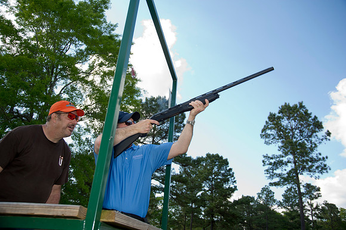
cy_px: 115
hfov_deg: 62.0
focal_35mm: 30
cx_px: 173
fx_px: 288
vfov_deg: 43.6
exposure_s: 1/160
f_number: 5
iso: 100
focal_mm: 30
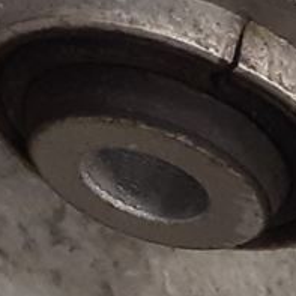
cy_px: -580
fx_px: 2312
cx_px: -873
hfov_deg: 6.1
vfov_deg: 6.7
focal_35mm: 239
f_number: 1.7
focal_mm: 3.93
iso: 100
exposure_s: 1/50
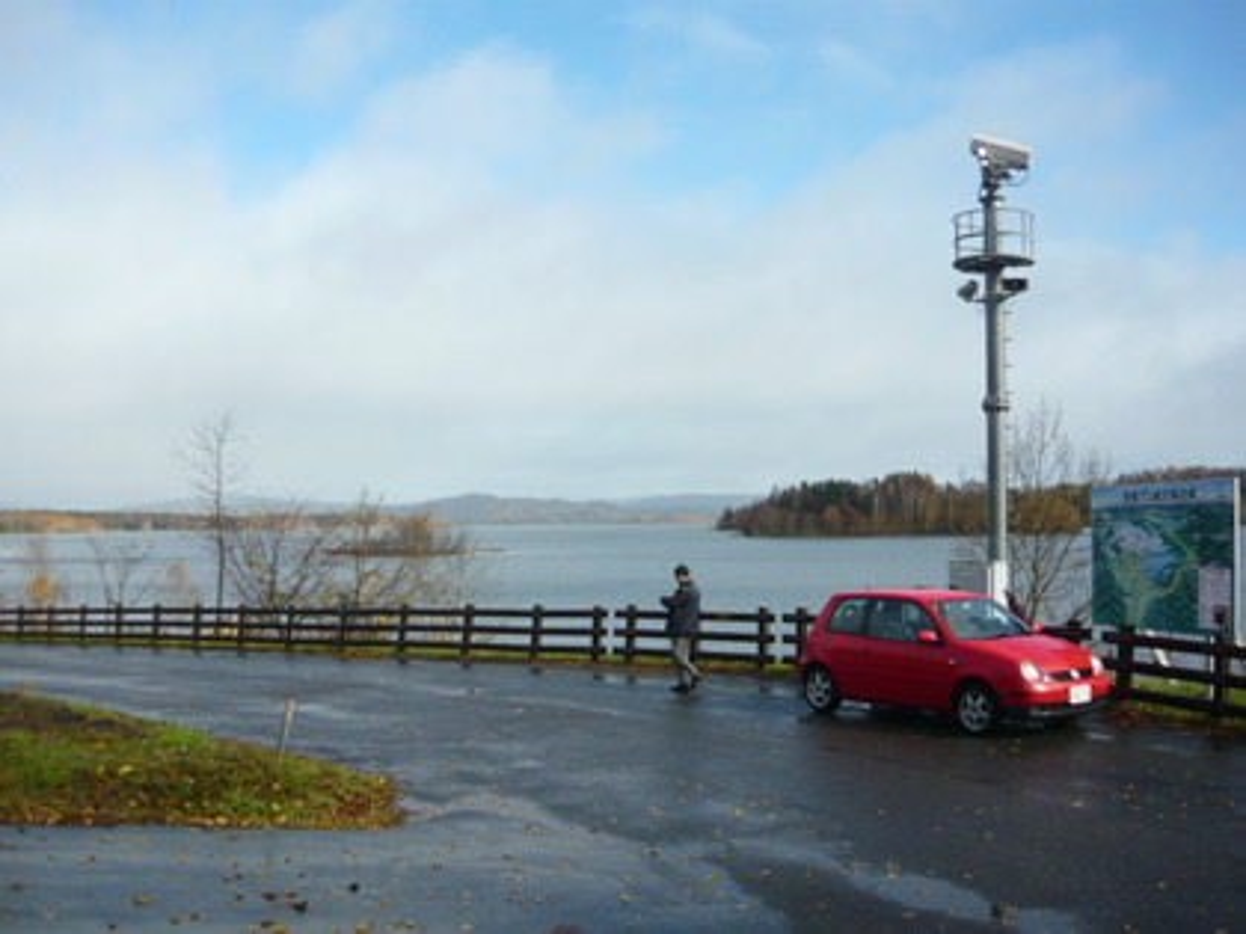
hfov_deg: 55.4
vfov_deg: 42.9
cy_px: 467
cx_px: 623
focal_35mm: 33
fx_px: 1188
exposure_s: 1/160
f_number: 8
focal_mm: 5.5
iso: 100
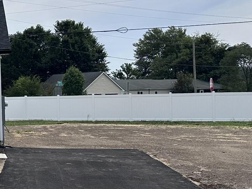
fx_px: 546
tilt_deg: +4.9
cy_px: 85
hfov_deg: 21.3
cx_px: -140
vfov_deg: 19.7
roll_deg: +1.4
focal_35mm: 75
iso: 80
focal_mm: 6.86
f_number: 1.78
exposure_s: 1/8929
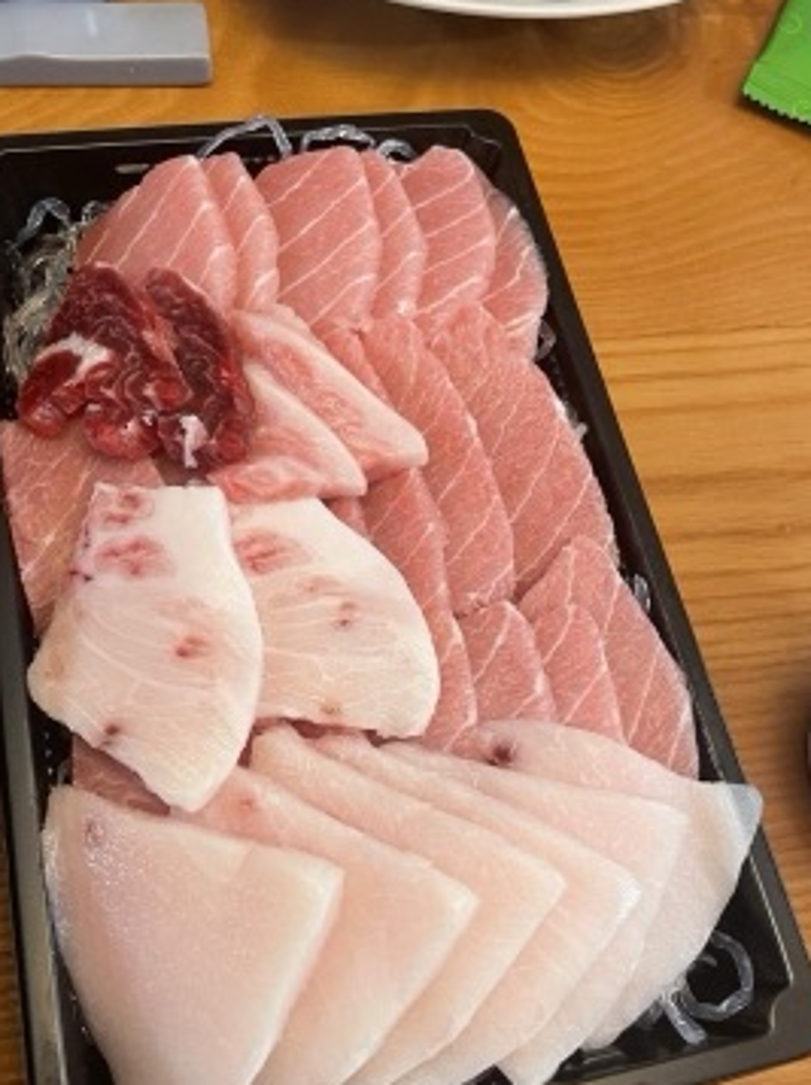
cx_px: 361
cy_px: 587
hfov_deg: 40.6
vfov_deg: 52.6
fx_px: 1095
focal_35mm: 35
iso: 160
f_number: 1.6
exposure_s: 1/60
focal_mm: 4.2
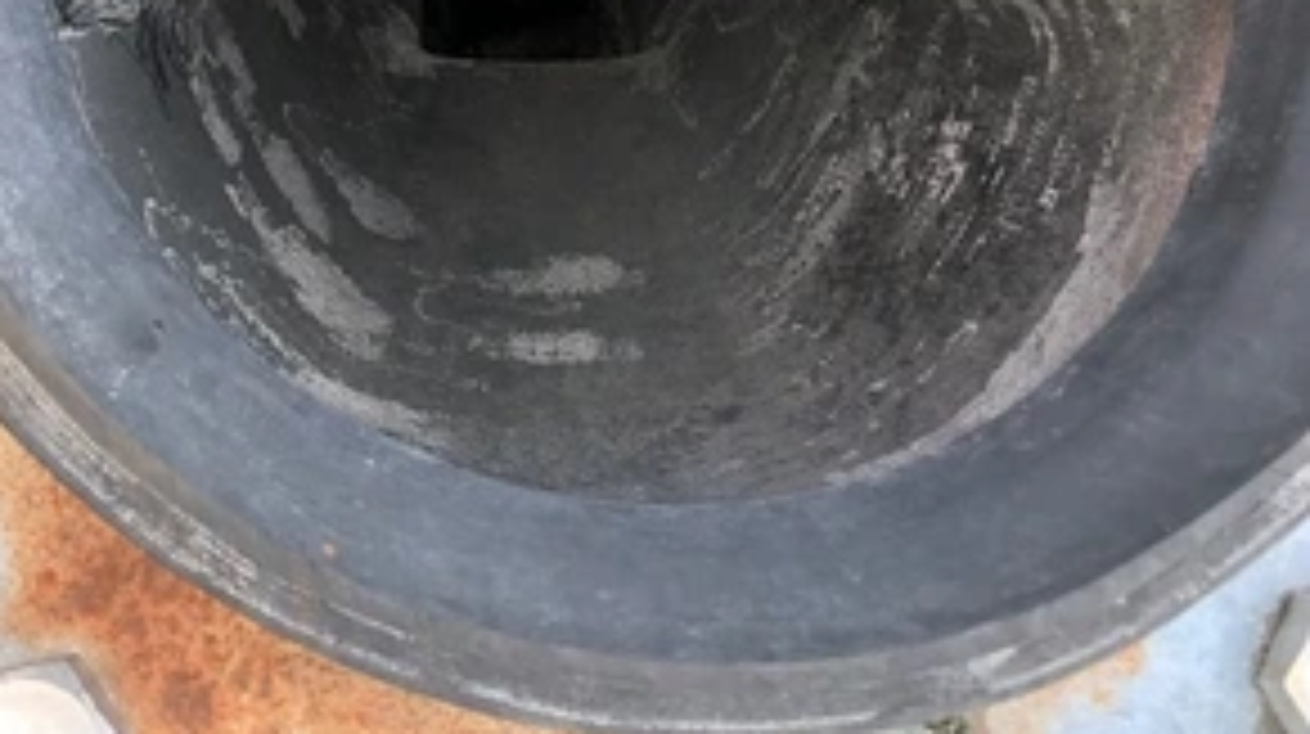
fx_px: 1353
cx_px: 639
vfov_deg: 27.4
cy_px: -99
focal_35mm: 39
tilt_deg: -65.8
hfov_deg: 51.6
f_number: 1.8
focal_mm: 4.25
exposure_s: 1/206
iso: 25
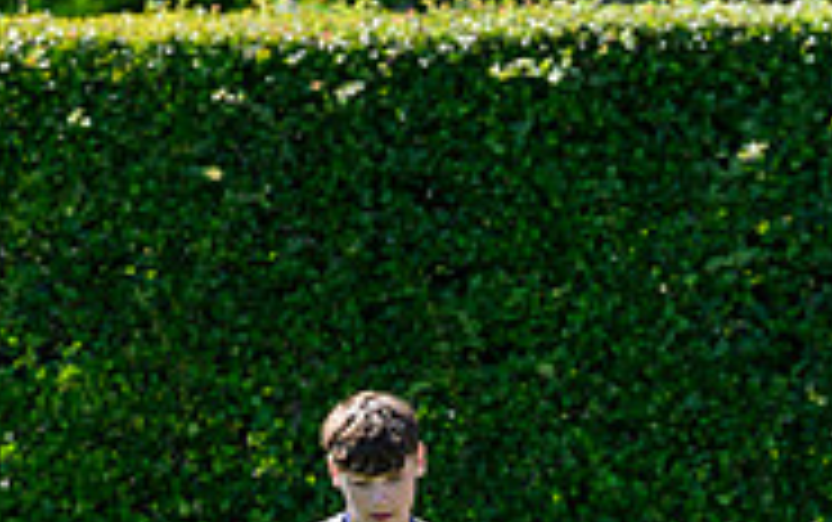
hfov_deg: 1.6
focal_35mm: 1275
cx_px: 1264
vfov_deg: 1.0
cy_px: 862
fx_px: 28937
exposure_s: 1/2000
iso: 500
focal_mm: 400
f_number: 4.5
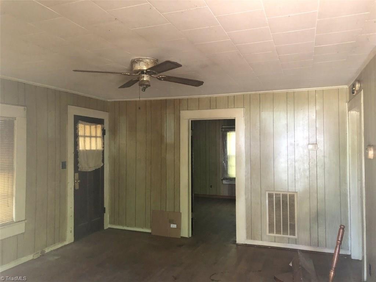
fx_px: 304
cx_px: 188
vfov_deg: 49.7
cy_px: 141
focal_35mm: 28
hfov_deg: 63.4
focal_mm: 3.99
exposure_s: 1/11
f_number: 1.8
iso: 100
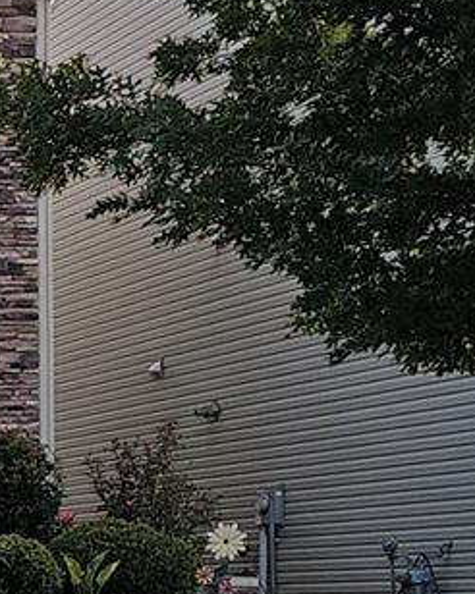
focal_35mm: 112
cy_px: 716
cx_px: -577
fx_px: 1970
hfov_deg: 11.8
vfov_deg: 16.4
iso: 20
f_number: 1.7
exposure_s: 1/120
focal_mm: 6.3
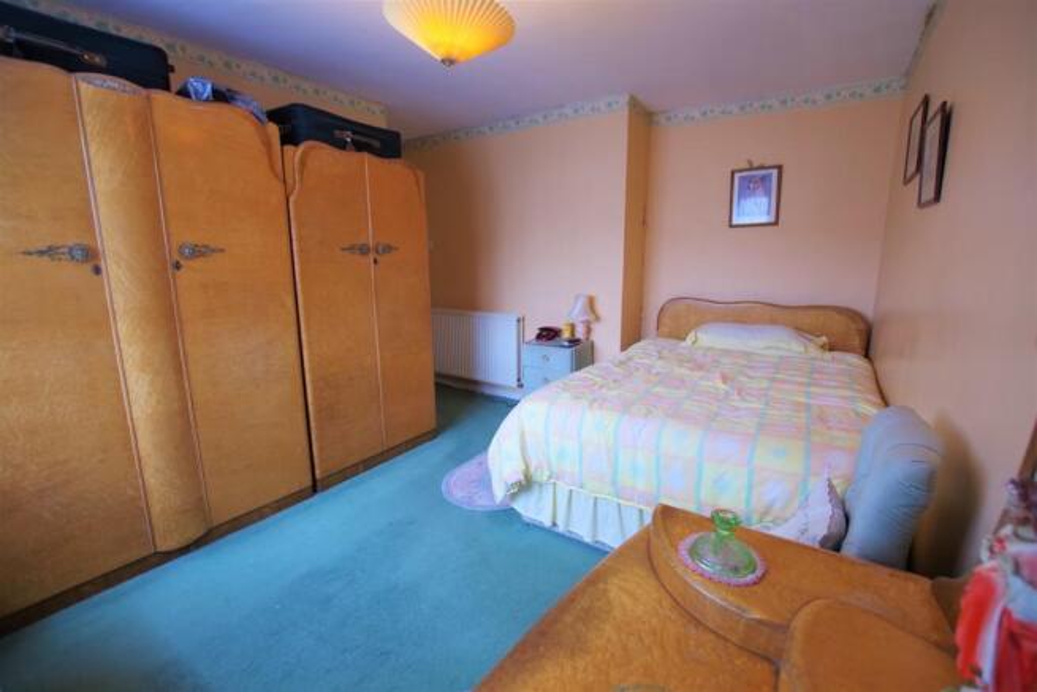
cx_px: 518
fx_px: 432
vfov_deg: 77.4
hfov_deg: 100.4
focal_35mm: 15
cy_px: 346
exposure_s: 1/25
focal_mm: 10
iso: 400
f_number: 3.5
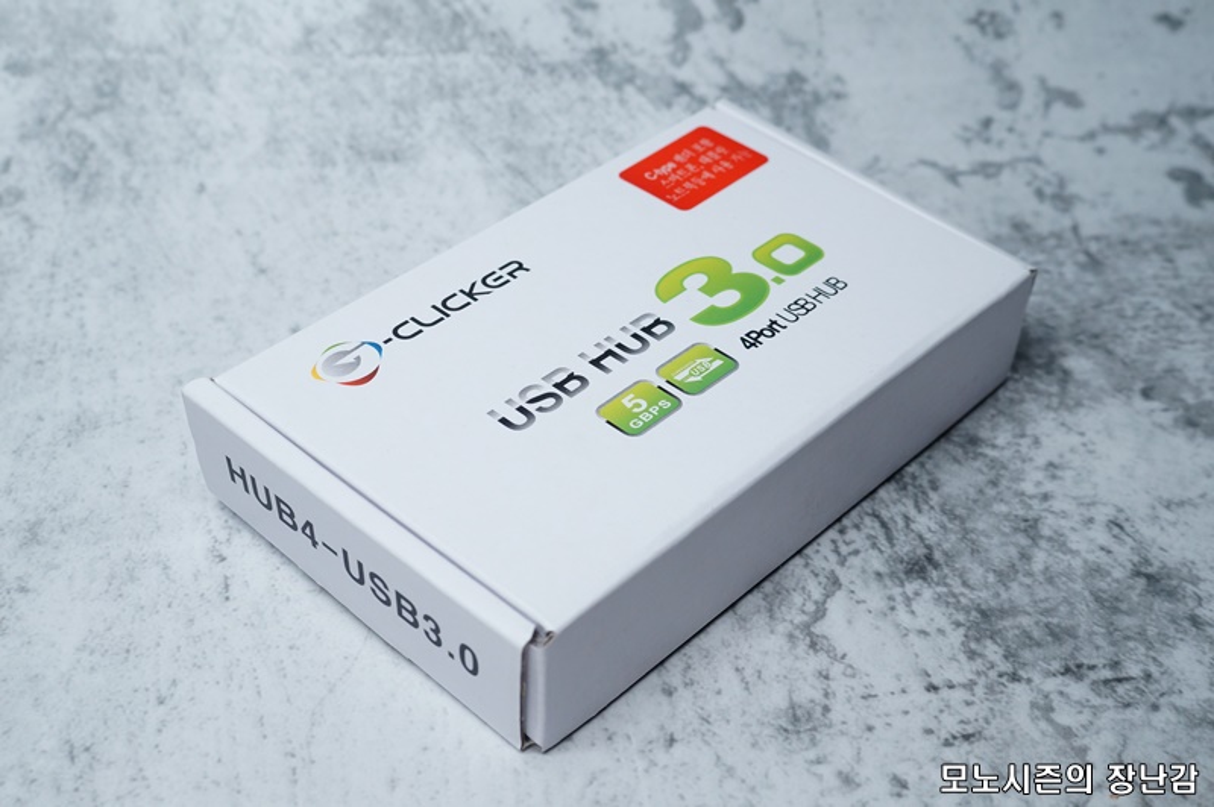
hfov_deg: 43.6
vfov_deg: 29.8
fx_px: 1516
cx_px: 607
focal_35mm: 45
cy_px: 404
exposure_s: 1/200
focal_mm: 30
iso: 400
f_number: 7.1
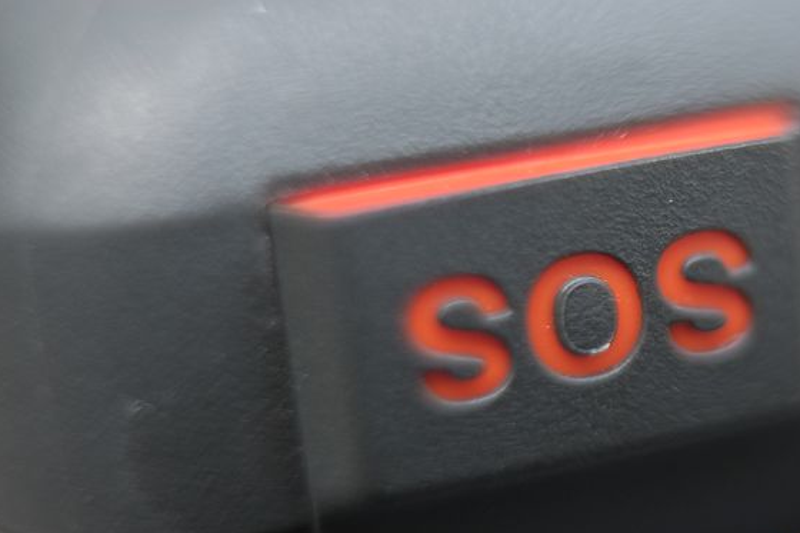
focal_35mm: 75
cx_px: 689
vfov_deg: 18.2
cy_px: 273
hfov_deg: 26.3
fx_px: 1666
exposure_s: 1/200
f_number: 1.4
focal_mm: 23
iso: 250
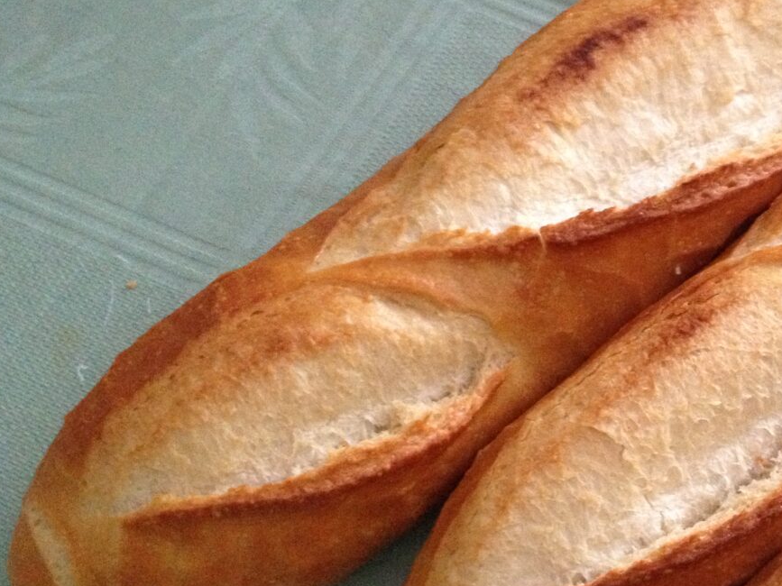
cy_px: 315
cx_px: 685
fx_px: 1400
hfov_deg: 30.0
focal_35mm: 62
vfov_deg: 23.6
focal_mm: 4.28
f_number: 2.4
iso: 500
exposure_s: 1/15
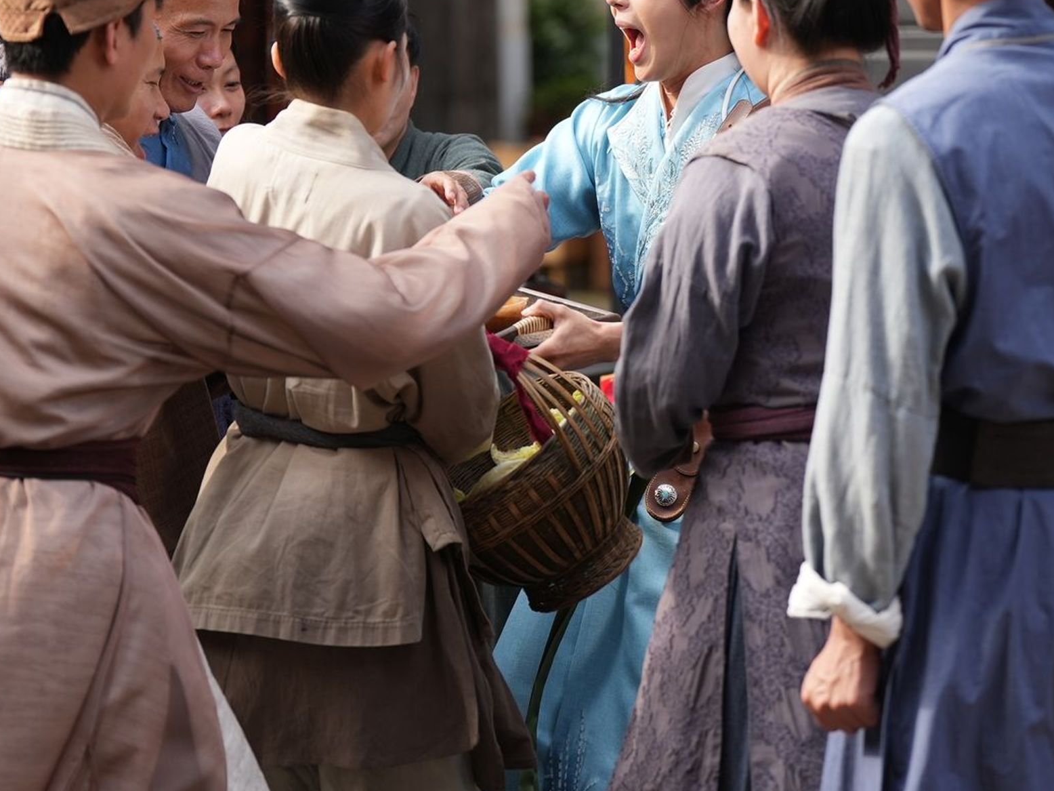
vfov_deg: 8.3
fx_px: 5420
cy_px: 146
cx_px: 635
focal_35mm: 178
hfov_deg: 11.1
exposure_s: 1/1000
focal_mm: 100
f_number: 2.8
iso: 200
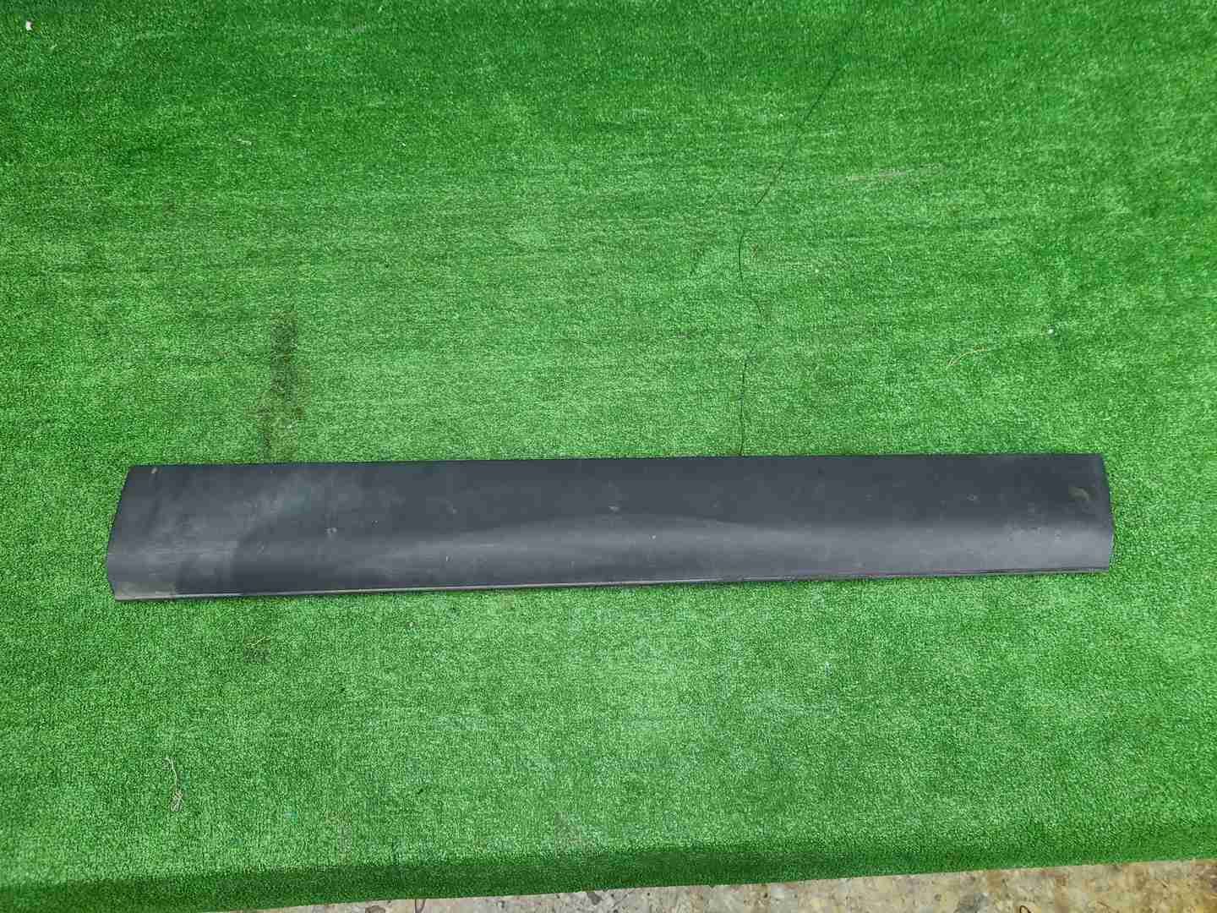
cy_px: 456
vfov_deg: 53.1
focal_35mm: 26
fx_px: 914
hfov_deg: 67.3
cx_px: 608
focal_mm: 5.4
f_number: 1.8
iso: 237
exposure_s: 1/50
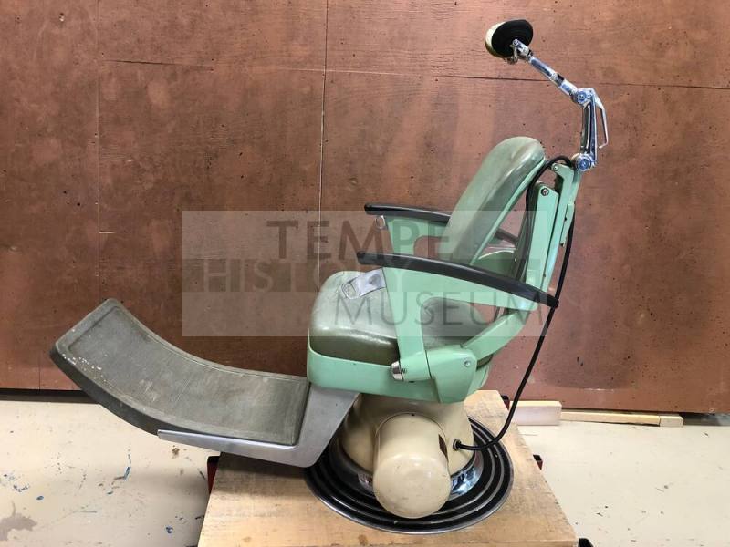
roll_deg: -2.5
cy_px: 274
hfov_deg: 63.4
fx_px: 590
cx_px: 365
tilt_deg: -21.1
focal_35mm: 28
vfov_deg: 49.7
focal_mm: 3.99
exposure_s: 1/15
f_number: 1.8
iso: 64
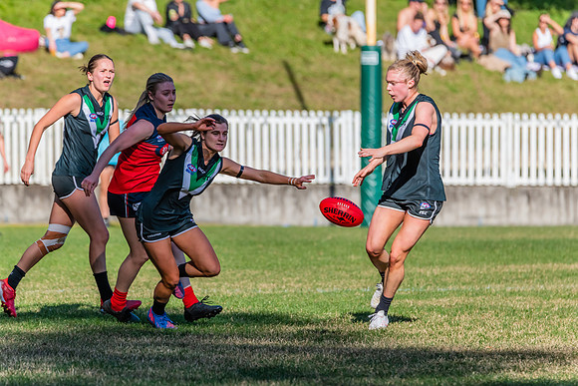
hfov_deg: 4.4
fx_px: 7549
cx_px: 289
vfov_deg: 2.9
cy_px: 193
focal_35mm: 470
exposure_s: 1/1600
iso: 800
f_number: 11
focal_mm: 460
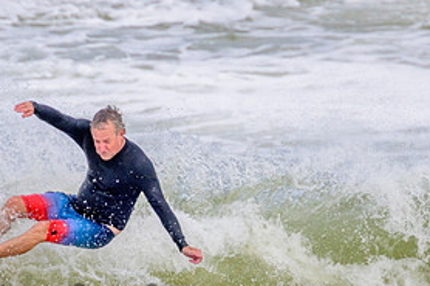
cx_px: 136
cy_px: 205
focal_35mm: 2166
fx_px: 25855
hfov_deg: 1.0
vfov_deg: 0.6
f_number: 11
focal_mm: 800
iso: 720
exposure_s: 1/2000
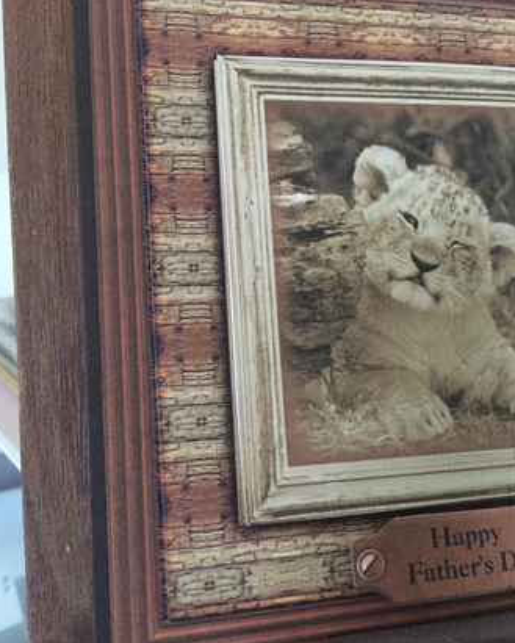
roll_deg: -1.0
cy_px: 324
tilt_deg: -14.4
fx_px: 590
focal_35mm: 31
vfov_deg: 57.2
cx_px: 256
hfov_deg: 47.1
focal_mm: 4.15
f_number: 2.2
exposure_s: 1/17
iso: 400
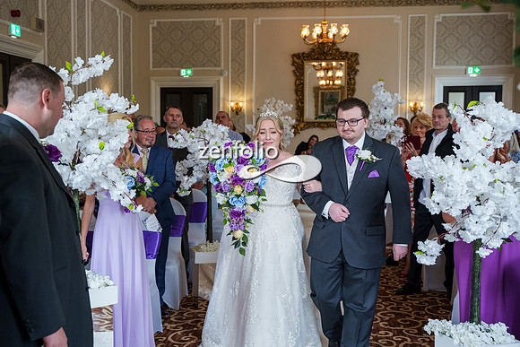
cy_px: 169
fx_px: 649
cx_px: 255
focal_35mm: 45
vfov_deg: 30.0
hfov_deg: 43.7
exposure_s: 1/400
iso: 1600
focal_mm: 43
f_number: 4
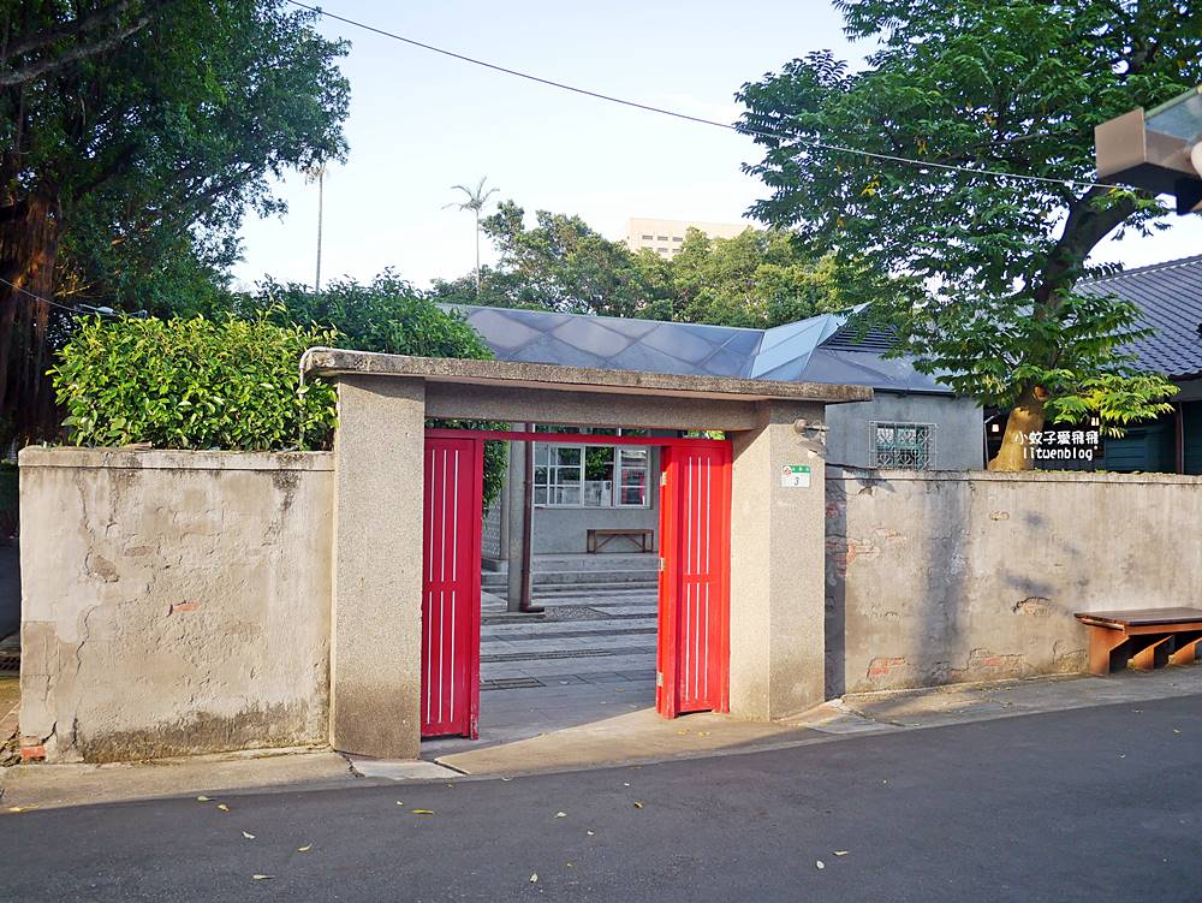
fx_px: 973
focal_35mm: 28
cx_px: 601
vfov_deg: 49.8
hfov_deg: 63.4
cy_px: 452
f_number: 2.8
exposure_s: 1/500
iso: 200
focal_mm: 14
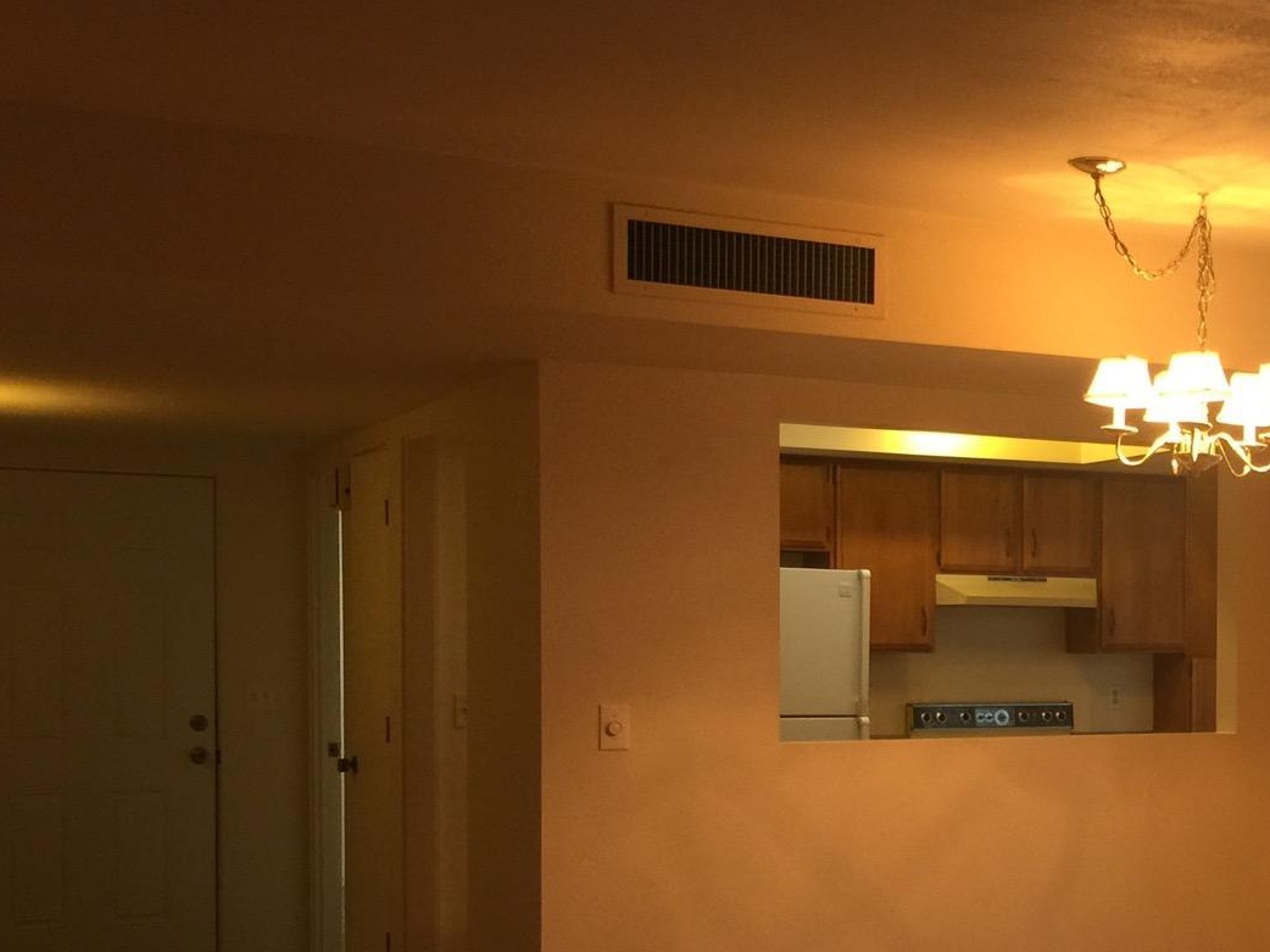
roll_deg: -0.6
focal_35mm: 57
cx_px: 1222
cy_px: 698
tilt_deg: -0.6
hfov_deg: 31.6
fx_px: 2091
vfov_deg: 25.4
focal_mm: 4.15
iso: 50
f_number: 2.2
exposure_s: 1/15
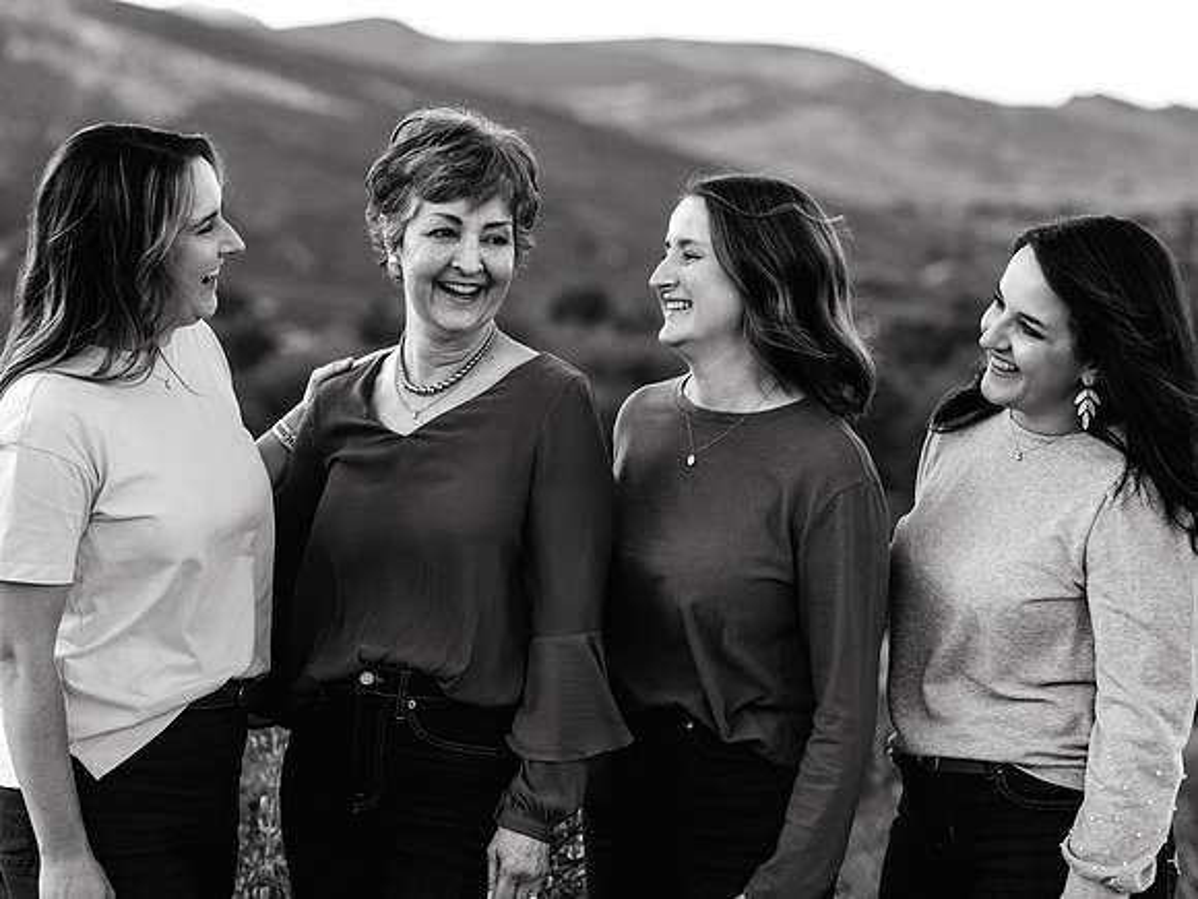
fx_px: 4682
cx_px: 599
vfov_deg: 11.0
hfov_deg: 14.6
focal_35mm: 135
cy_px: 450
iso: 500
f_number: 4.5
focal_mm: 125
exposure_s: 1/160
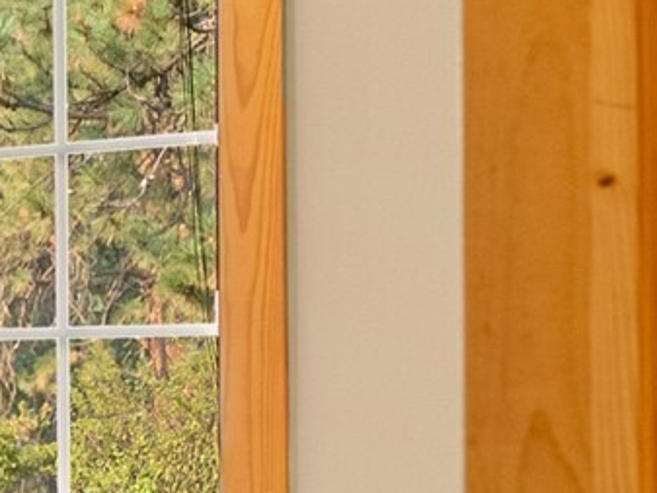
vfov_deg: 12.7
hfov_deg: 13.2
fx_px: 2202
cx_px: -870
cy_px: 436
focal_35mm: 116
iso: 400
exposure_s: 1/15
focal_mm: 24
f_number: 3.5
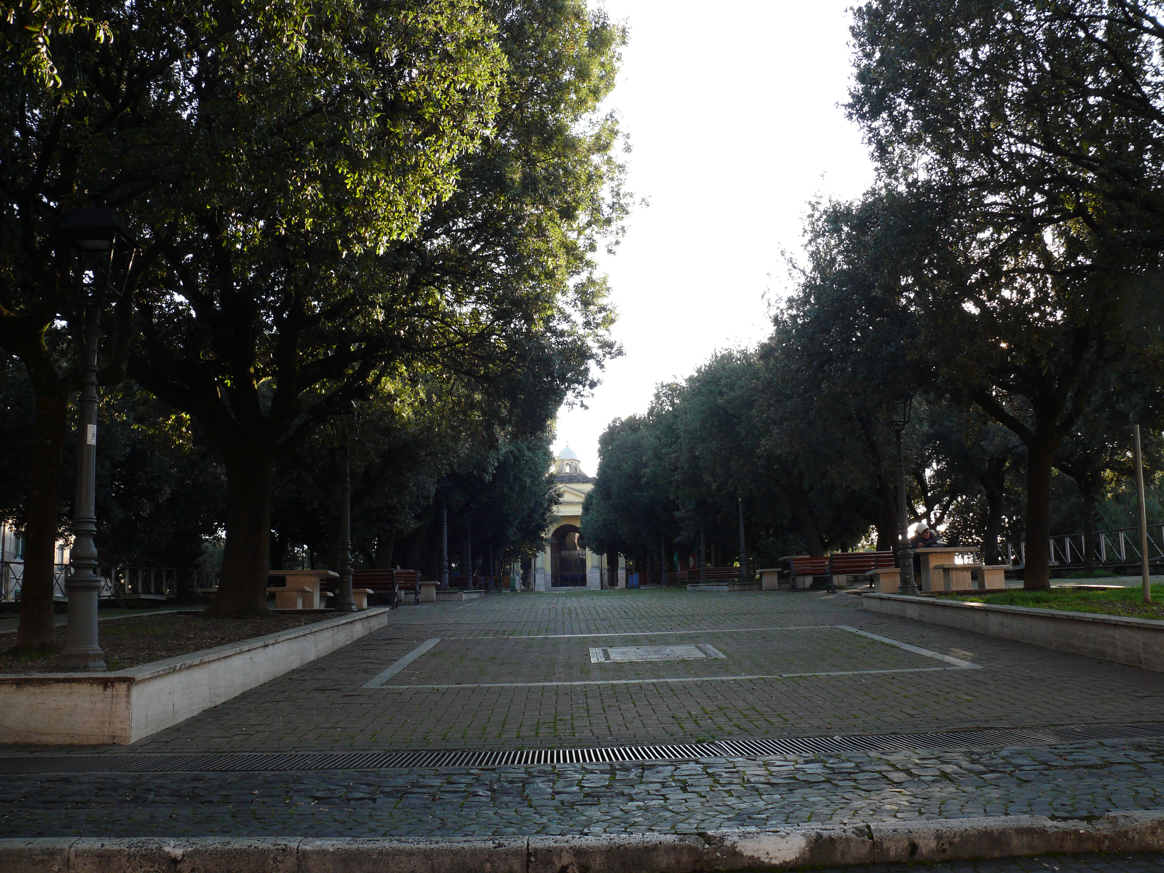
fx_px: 1177
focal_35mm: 35
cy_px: 436
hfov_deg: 52.6
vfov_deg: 40.7
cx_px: 582
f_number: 4
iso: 100
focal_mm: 7.4
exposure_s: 1/125
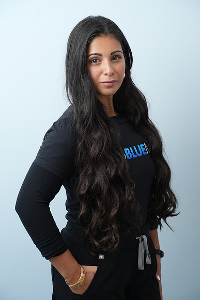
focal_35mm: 76
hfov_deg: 18.0
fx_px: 633
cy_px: 150
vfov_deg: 26.6
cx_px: 100
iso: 640
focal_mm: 76
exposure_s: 1/250
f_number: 4
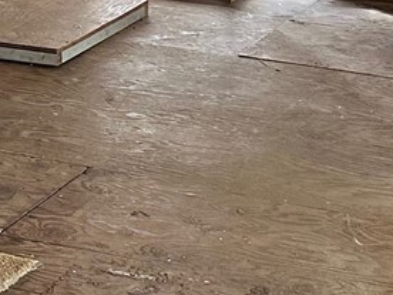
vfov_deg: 10.4
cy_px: -125
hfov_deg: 14.1
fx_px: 1578
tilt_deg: -10.9
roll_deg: -1.2
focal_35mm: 139
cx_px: 91
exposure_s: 1/121
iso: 200
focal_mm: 6.86
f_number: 1.78
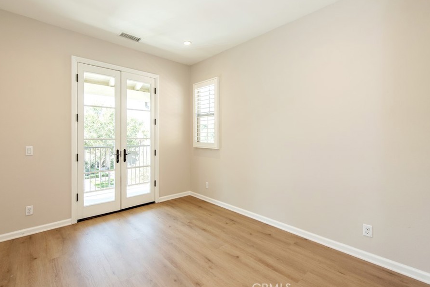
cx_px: 197
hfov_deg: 96.5
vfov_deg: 73.6
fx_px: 191
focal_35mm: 16
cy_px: 131
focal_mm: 14
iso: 450
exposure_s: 1/125
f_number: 5.6
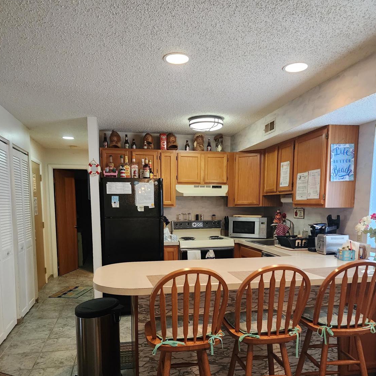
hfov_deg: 57.3
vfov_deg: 56.4
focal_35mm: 28
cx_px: 191
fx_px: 344
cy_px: 243
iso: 1000
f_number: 1.8
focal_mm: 6.4
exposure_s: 1/120
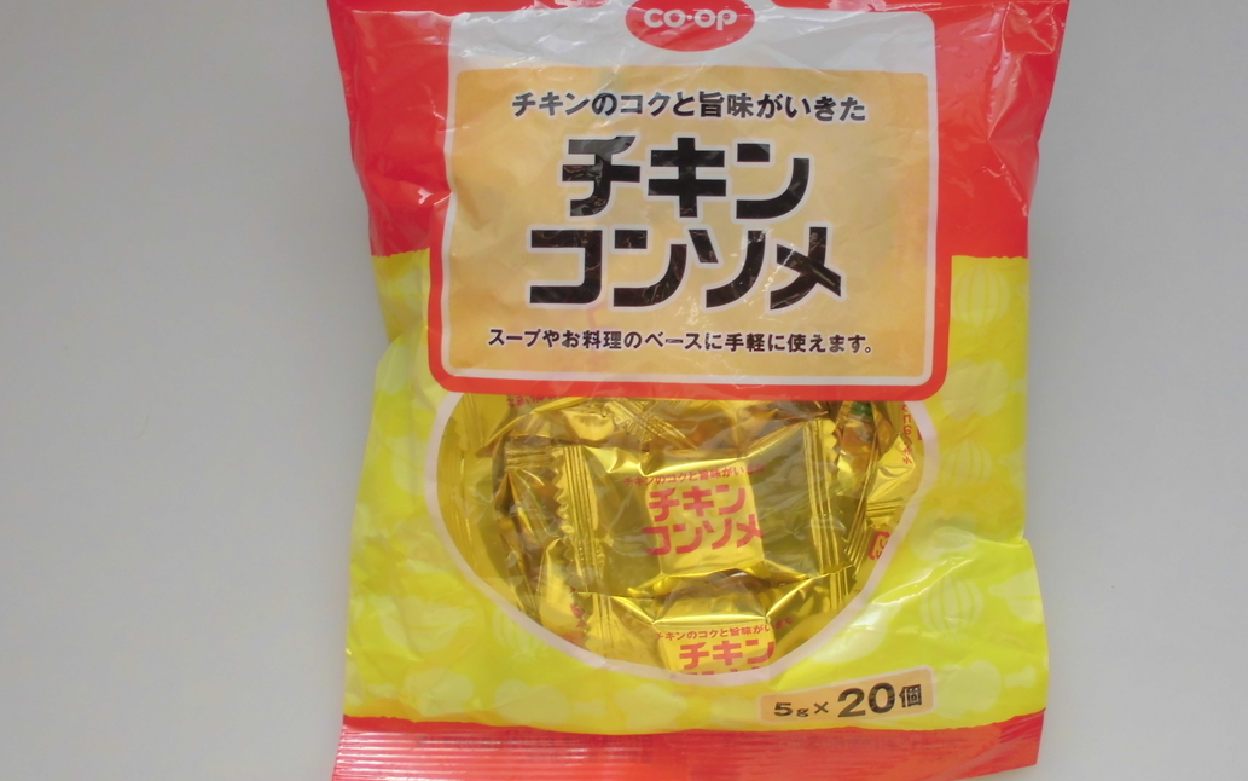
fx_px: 1089
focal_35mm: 32
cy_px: 331
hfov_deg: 59.4
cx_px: 715
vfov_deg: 39.3
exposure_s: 1/100
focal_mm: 4.6
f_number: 3.5
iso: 100
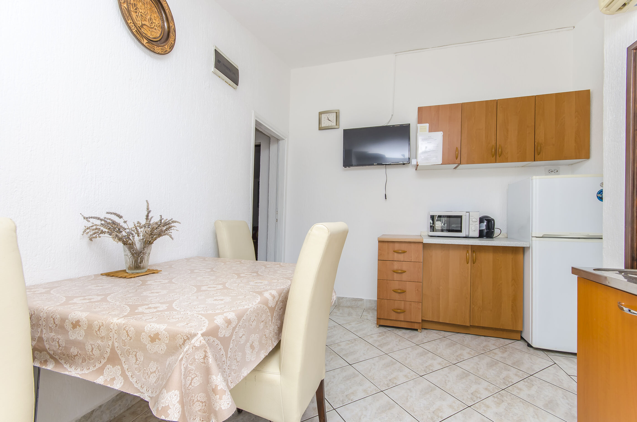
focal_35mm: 15
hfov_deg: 100.5
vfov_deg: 77.1
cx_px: 318
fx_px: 265
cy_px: 211
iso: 100
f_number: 8
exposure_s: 1/80
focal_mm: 10
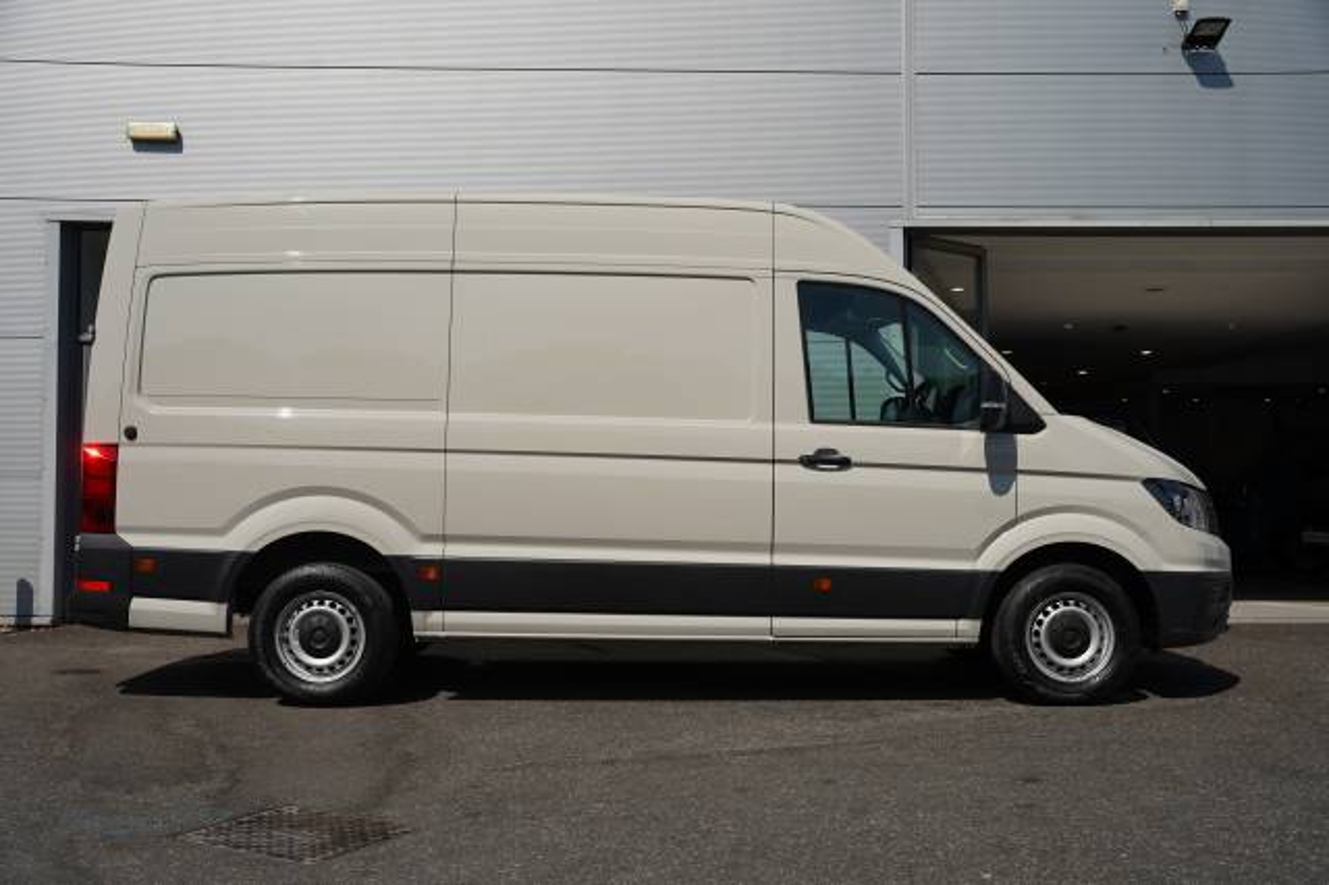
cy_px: 442
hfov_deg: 53.5
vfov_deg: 37.1
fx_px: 1317
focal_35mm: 36
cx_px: 664
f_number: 4.5
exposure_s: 1/640
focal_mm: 35.7
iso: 100
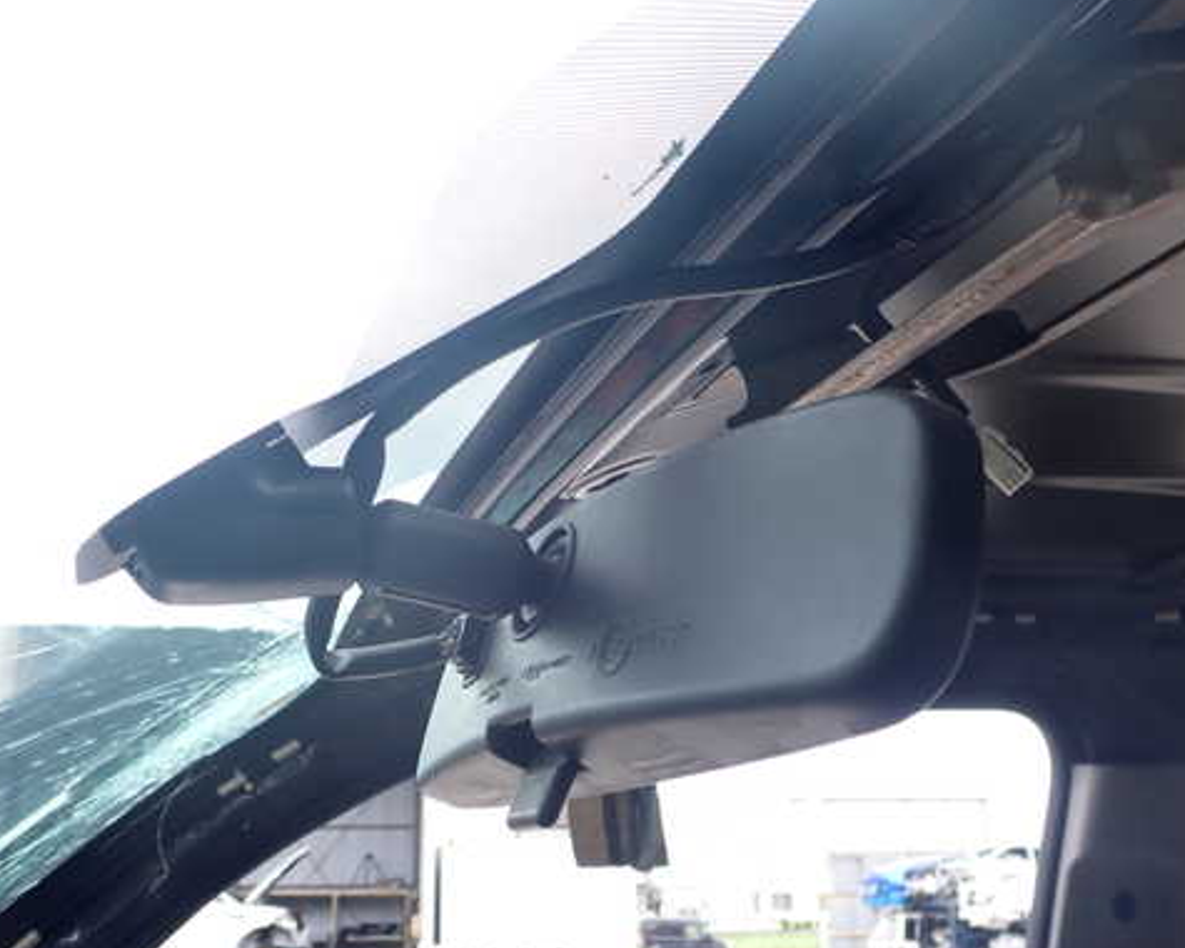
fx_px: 1298
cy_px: 481
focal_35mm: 37
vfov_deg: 40.1
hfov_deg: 49.1
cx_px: 566
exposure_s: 1/160
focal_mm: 5.4
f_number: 3.2
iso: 100
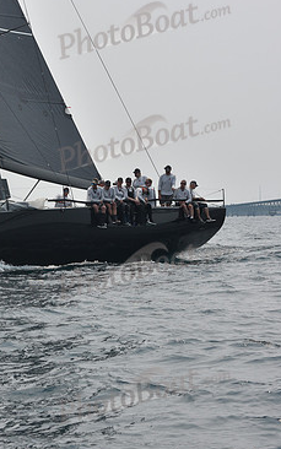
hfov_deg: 11.5
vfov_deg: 18.4
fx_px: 1384
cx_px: -5
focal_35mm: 113
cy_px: 221
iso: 250
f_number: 9
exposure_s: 1/1250
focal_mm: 70
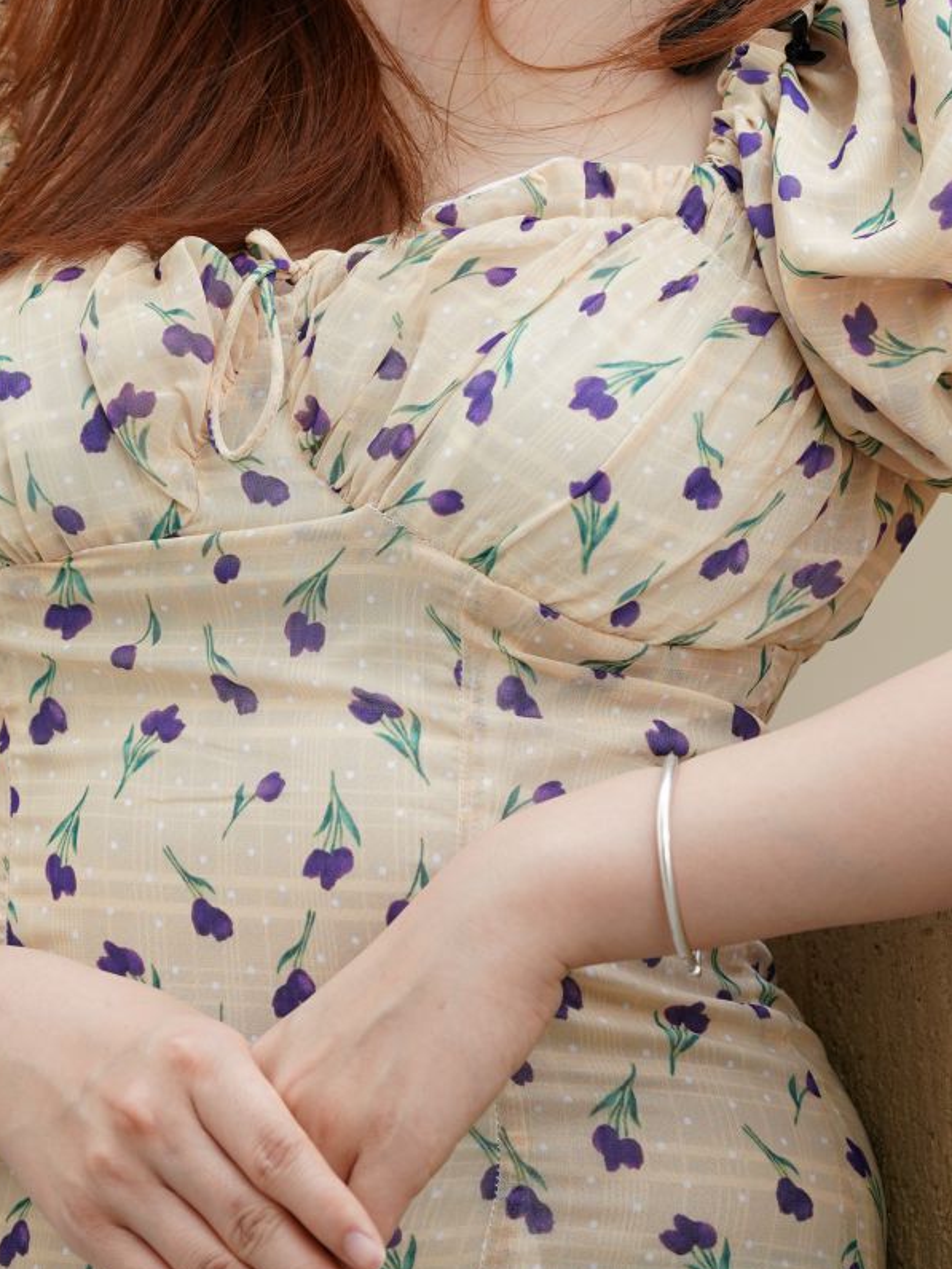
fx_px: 14264
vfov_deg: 5.1
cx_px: 309
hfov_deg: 3.8
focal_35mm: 389
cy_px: 666
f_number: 4
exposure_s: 1/500
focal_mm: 135
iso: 320
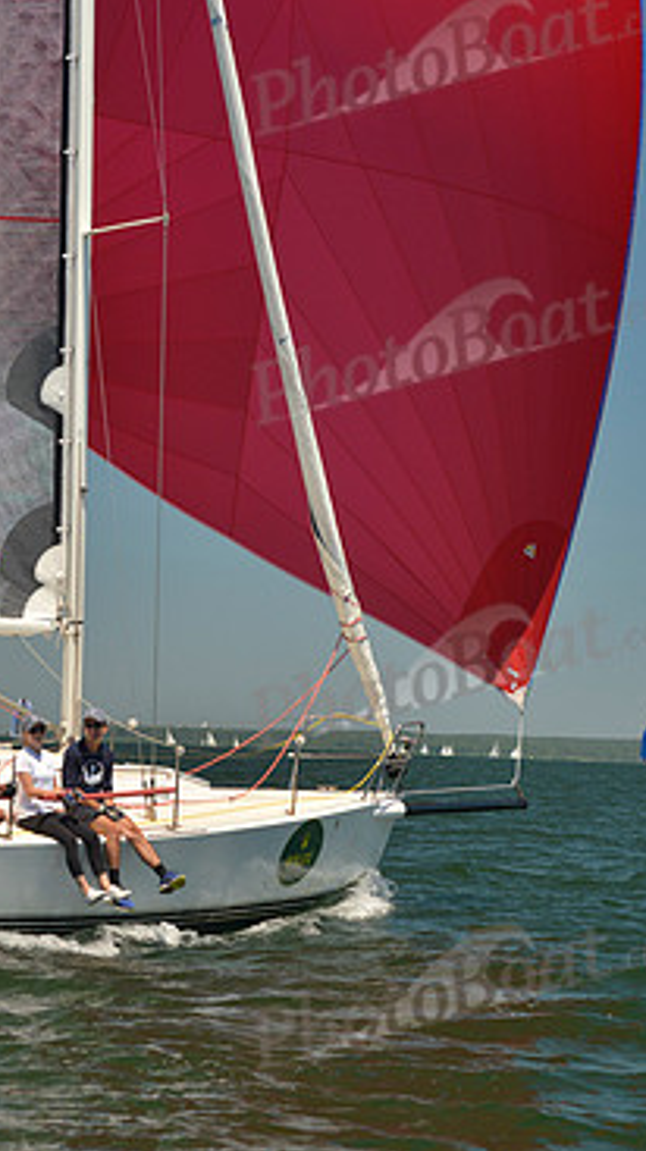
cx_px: 91
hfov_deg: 10.4
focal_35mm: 116
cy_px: 550
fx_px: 3538
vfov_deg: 18.5
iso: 280
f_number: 6.3
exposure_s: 1/800
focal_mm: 70
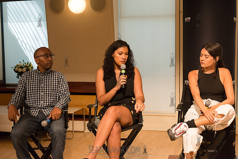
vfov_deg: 26.0
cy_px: 80
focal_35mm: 52
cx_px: 119
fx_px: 344
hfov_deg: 38.2
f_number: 4
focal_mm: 52
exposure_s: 1/320
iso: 2500
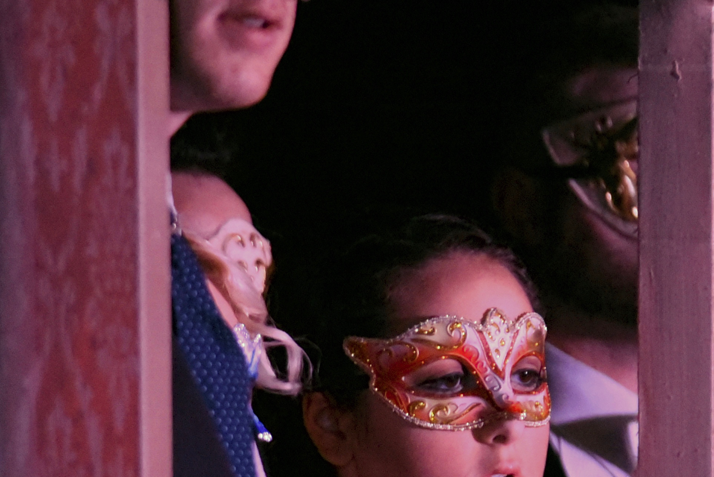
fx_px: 20994
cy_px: 458
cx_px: 96
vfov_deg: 1.3
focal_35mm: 1058
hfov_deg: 1.9
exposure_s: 1/400
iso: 12800
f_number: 5.3
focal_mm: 340
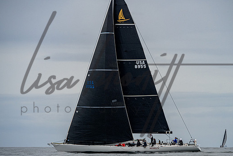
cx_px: 132
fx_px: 2040
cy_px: 88
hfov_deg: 6.5
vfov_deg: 4.4
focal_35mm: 315
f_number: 8
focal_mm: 240
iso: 800
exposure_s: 1/2000
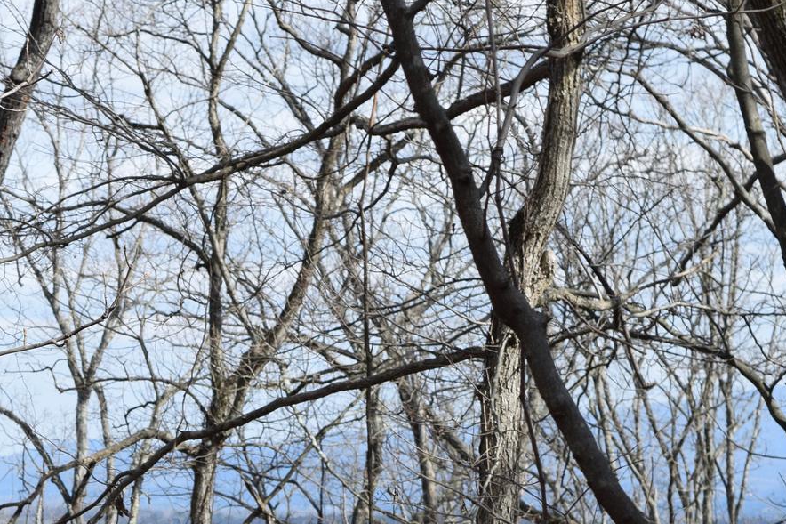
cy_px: 605
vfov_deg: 7.1
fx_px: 4173
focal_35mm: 191
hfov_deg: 10.6
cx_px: -44
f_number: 9
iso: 200
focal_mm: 55
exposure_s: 1/320
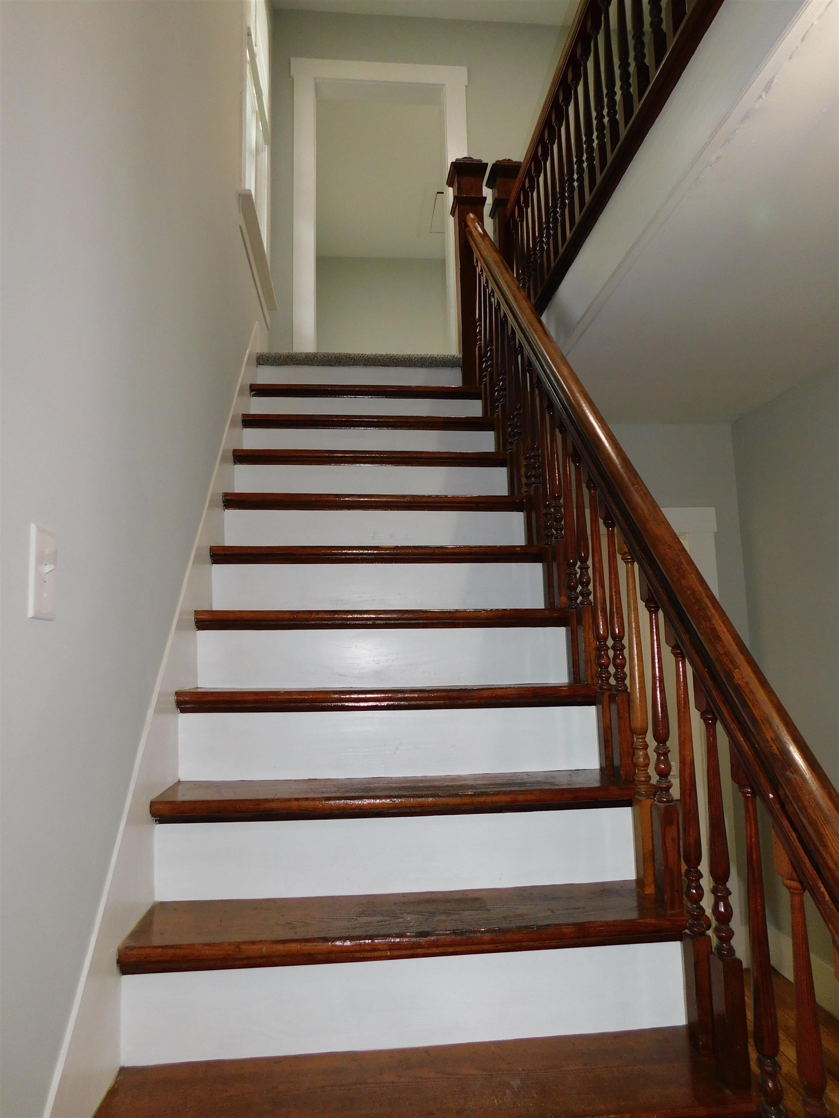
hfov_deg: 58.9
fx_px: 743
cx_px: 420
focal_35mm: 23
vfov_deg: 73.9
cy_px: 559
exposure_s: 1/30
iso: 200
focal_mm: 4
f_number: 3
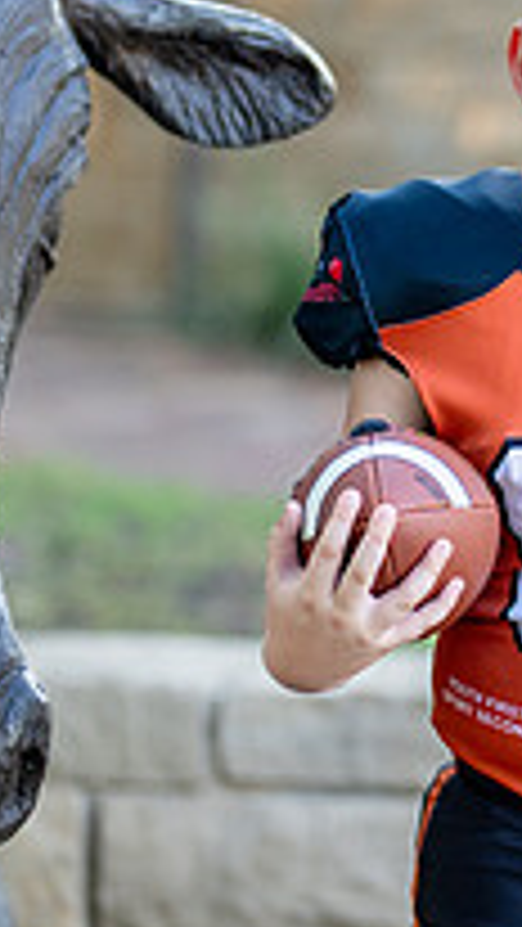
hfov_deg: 6.8
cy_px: 419
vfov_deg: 12.2
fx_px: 4352
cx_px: 687
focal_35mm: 177
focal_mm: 50
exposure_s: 1/1250
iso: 200
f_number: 1.2
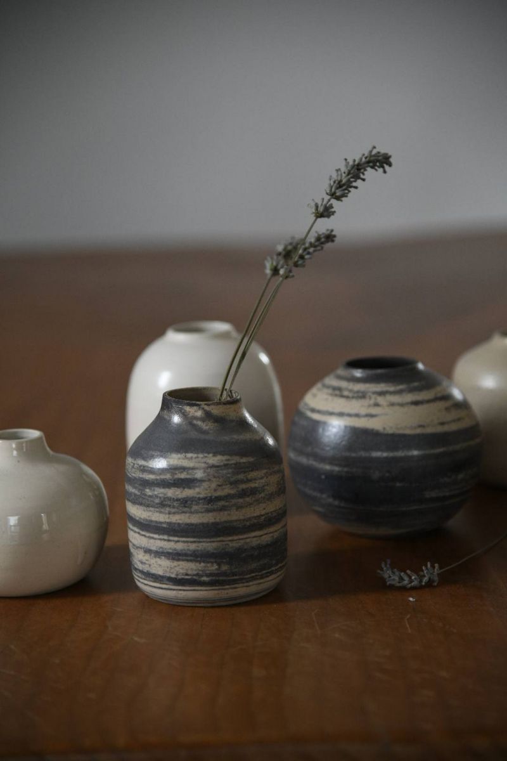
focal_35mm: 120
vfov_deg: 17.1
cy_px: 380
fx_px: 2535
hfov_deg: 11.4
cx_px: 254
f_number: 4
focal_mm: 120
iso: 1250
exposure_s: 1/100
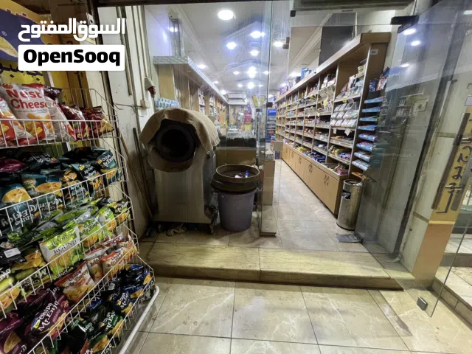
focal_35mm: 13
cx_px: 236
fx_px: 177
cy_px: 177
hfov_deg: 106.2
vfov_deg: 89.9
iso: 250
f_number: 1.8
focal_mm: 1.57
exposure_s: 1/50
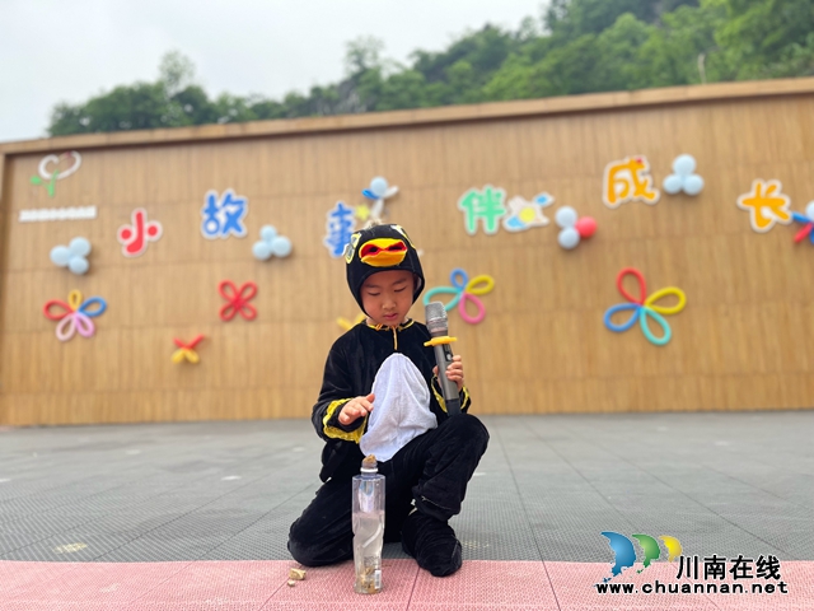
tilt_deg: +5.4
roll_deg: +2.6
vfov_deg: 53.1
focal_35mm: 26
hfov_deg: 67.3
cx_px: 407
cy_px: 306
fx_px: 611
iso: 40
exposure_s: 1/165
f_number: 1.6
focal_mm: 5.1
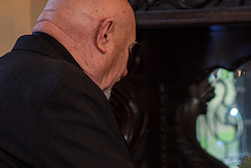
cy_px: 195
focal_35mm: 202
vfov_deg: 6.8
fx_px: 1409
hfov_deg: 10.0
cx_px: 287
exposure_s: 1/125
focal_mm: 85
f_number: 3.2
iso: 640
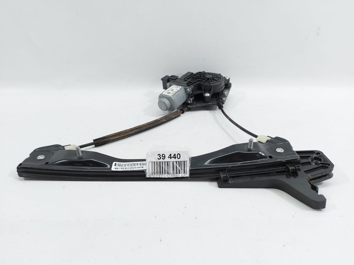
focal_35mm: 24
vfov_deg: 56.8
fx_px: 245
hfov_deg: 71.6
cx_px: 177
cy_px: 132
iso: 40
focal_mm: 5.23
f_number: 1.8
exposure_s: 1/50
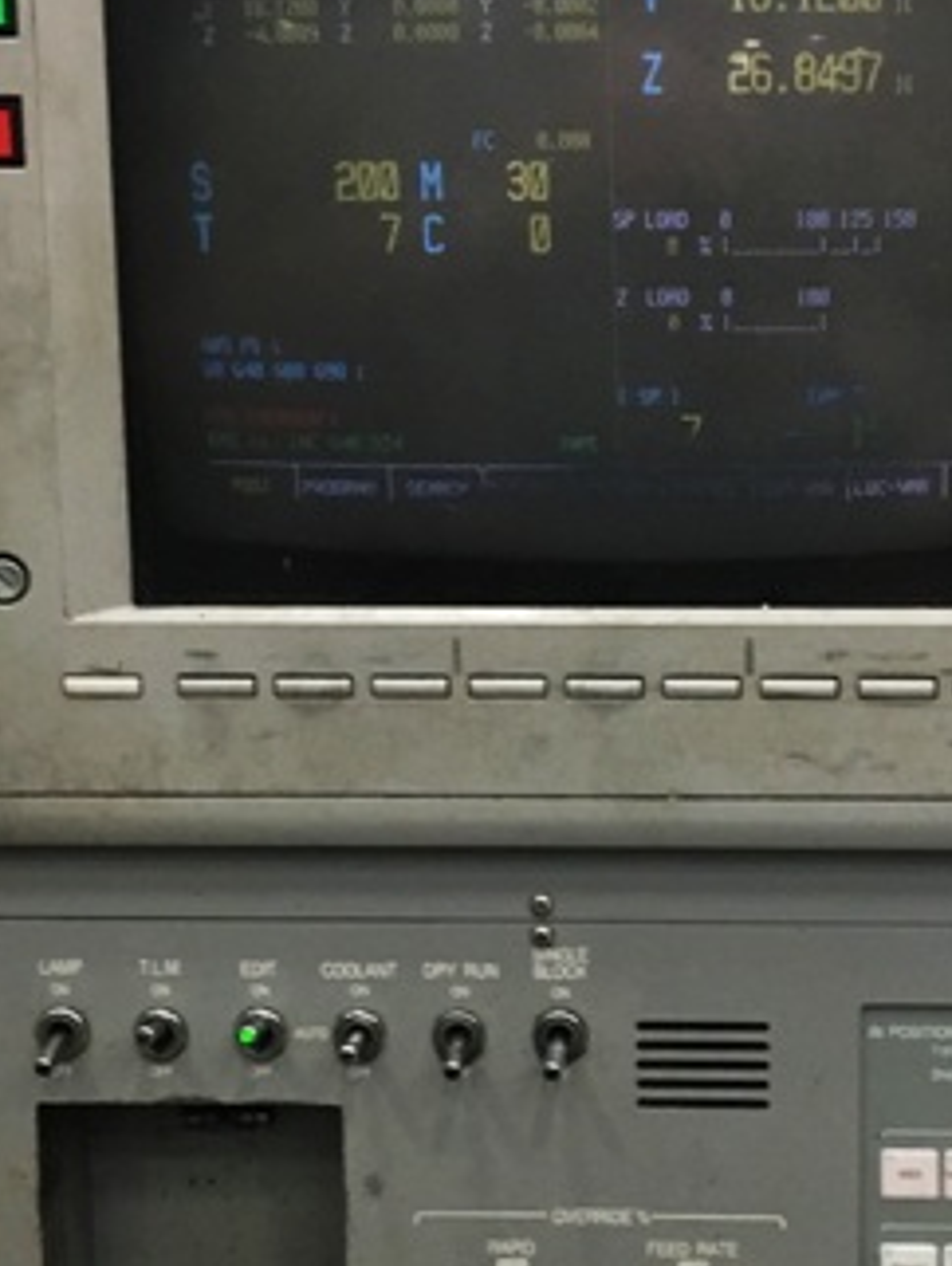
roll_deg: +2.6
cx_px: 708
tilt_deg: -11.4
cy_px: 645
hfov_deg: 20.3
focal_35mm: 72
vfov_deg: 27.0
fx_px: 2637
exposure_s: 1/30
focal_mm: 4.15
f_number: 2.2
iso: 100
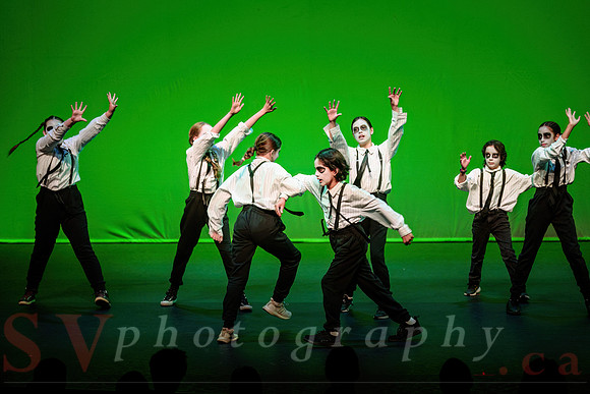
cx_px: 277
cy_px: 190
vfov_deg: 10.6
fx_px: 2129
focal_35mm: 130
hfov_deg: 15.8
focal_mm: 120
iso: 1250
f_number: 3.2
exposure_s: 1/250
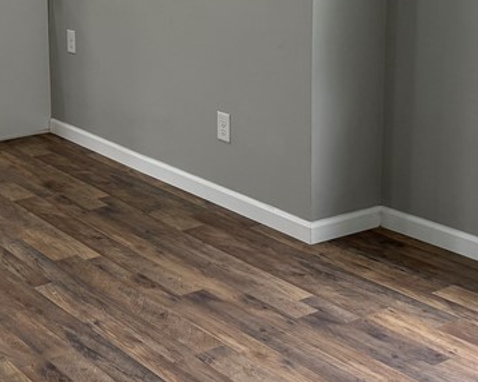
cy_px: 27
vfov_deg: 22.2
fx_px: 947
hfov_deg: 26.9
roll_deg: +1.7
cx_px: 13
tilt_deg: -8.6
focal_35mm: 67
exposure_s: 1/145
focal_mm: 6.76
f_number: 1.78
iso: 160
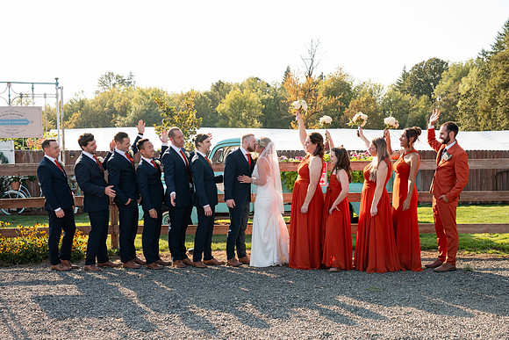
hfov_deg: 50.1
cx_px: 254
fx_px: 544
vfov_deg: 34.6
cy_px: 187
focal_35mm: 38
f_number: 5
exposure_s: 1/400
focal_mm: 35
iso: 250
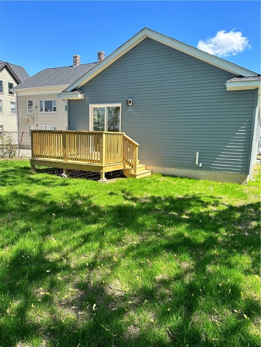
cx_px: 130
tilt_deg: -7.5
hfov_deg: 56.8
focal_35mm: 24
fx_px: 241
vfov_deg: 71.6
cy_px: 174
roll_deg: -2.9
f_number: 1.78
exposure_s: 1/1357
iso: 80
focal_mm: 6.86
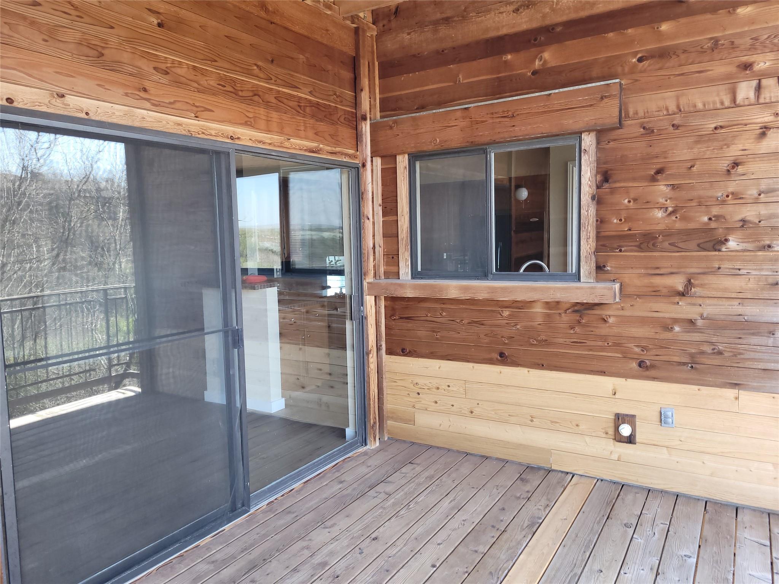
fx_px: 585
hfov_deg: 67.3
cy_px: 292
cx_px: 390
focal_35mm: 26
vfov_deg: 53.1
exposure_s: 1/60
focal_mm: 5.4
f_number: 1.8
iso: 64
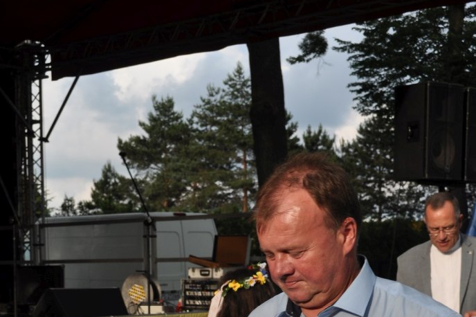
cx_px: 221
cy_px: 409
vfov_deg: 16.9
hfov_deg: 26.7
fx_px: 1003
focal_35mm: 76
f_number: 8
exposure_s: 1/250
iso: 200
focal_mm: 29
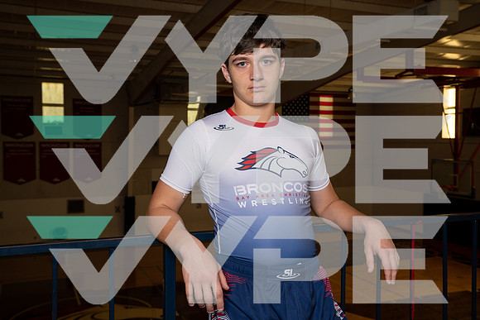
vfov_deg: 36.0
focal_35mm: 37
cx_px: 240
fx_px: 493
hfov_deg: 51.9
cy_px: 160
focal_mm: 37
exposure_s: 1/125
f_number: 7.1
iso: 800
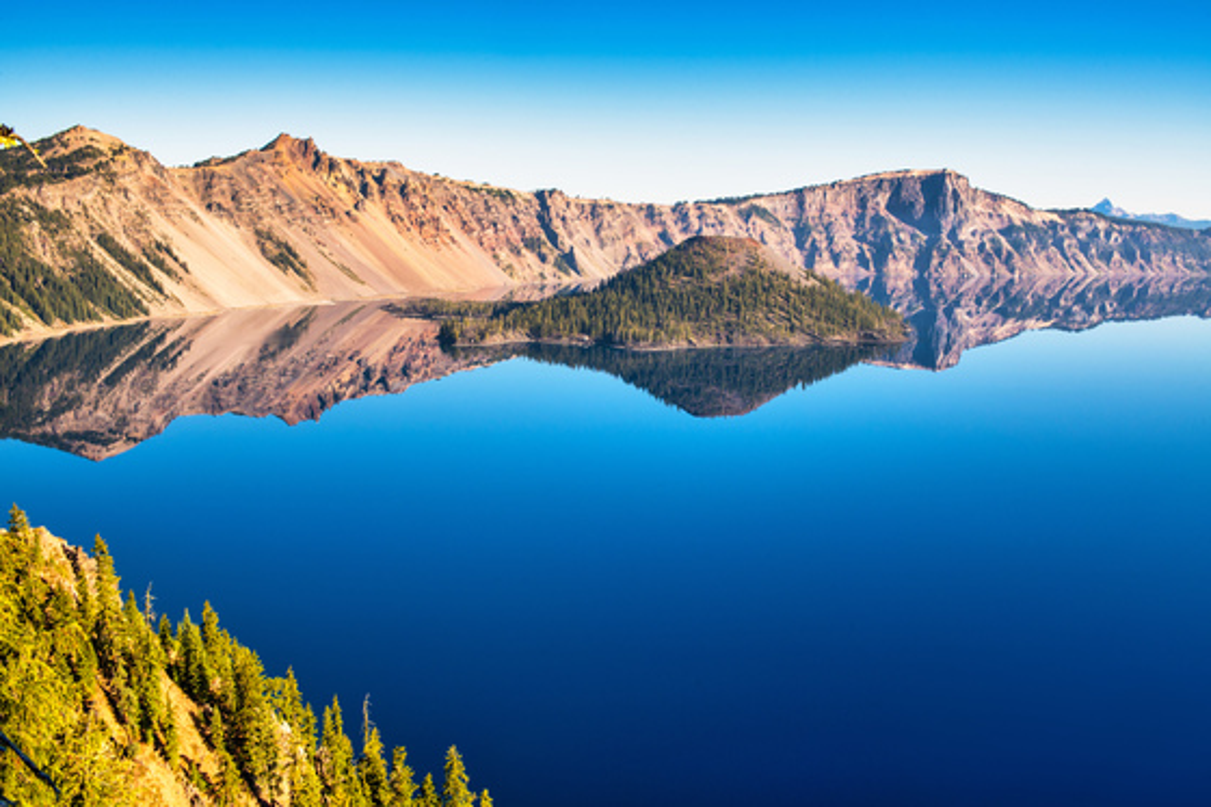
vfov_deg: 37.8
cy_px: 404
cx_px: 606
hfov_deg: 54.4
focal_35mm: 35
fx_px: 1177
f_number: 14
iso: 64
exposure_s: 1/60
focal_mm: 35
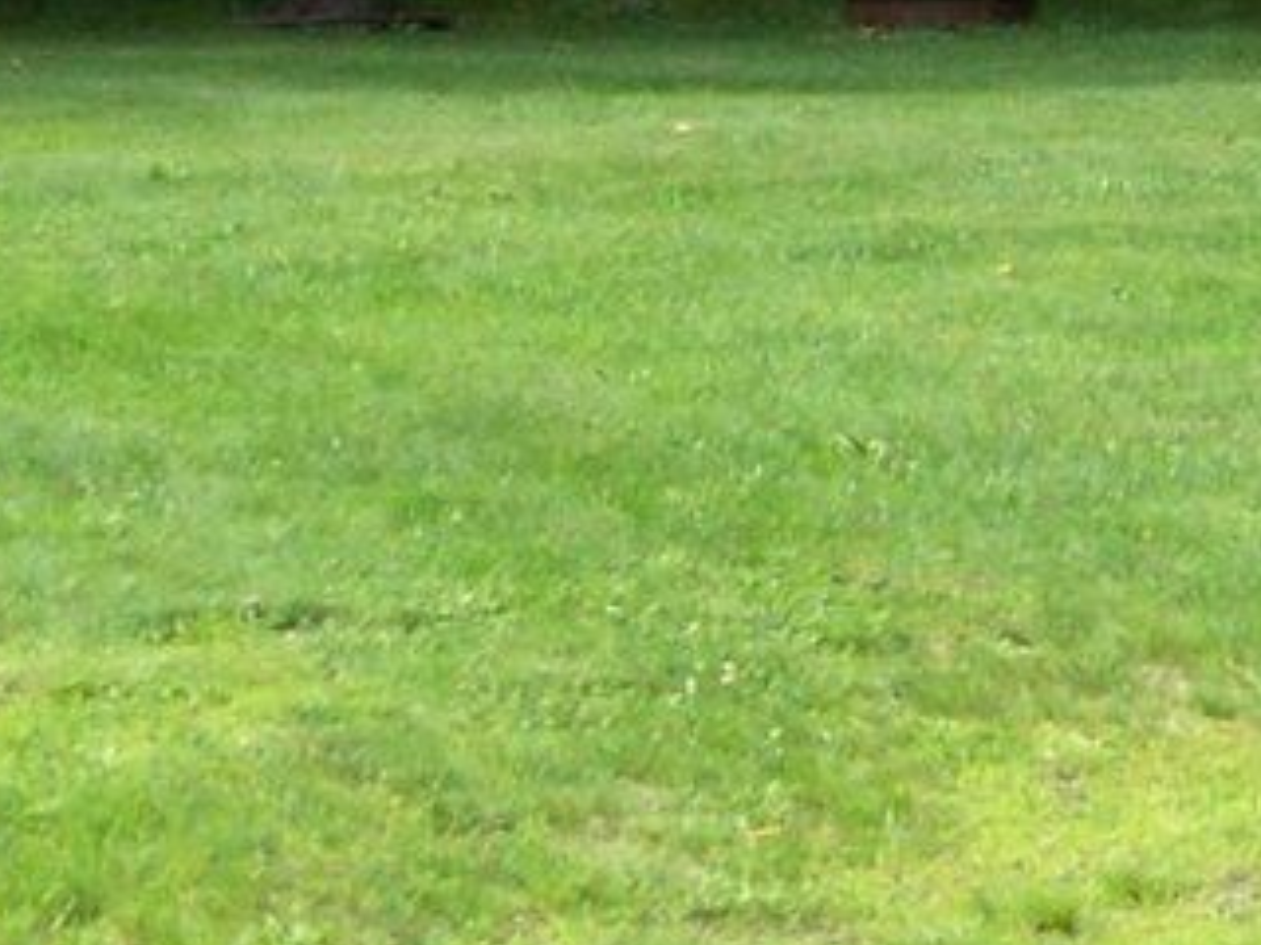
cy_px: -291
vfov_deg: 8.1
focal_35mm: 180
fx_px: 6557
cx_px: 1017
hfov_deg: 10.9
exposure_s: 1/250
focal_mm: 5.85
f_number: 2.8
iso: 69
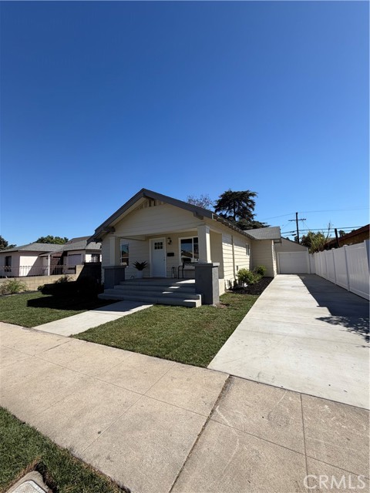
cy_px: 246
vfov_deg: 102.1
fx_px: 200
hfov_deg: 85.7
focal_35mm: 14
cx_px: 185
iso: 20
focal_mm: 2.22
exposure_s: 1/928
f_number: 2.2
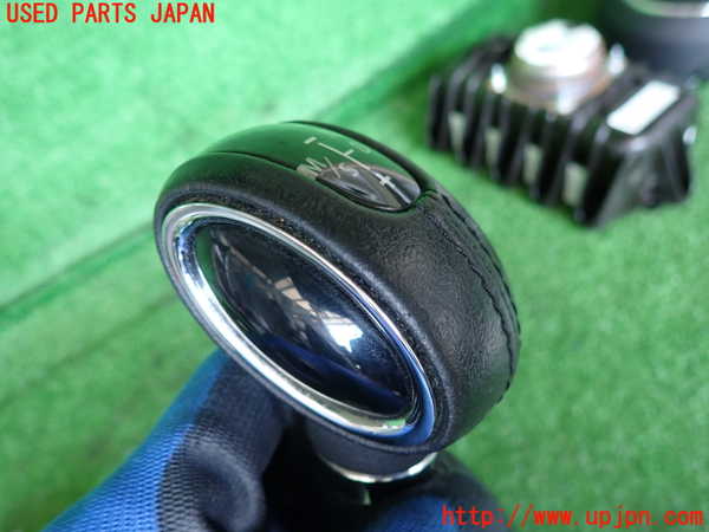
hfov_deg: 69.4
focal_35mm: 25
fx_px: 512
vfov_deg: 54.9
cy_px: 266
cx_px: 354
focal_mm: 4.5
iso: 200
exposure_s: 1/40
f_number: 2
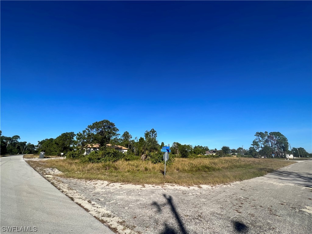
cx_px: 156
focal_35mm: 13
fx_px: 117
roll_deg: -0.3
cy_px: 117
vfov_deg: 89.9
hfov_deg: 106.2
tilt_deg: +16.4
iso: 32
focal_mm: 1.57
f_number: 1.8
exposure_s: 1/2016
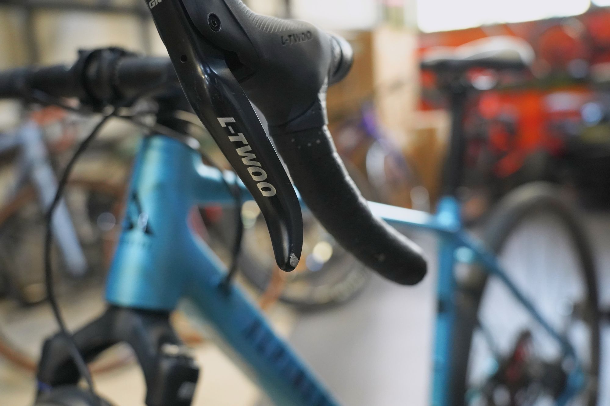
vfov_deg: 31.9
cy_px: 203
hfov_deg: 46.4
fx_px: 712
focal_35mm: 42
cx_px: 305
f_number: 5
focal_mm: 42
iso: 6400
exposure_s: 1/125
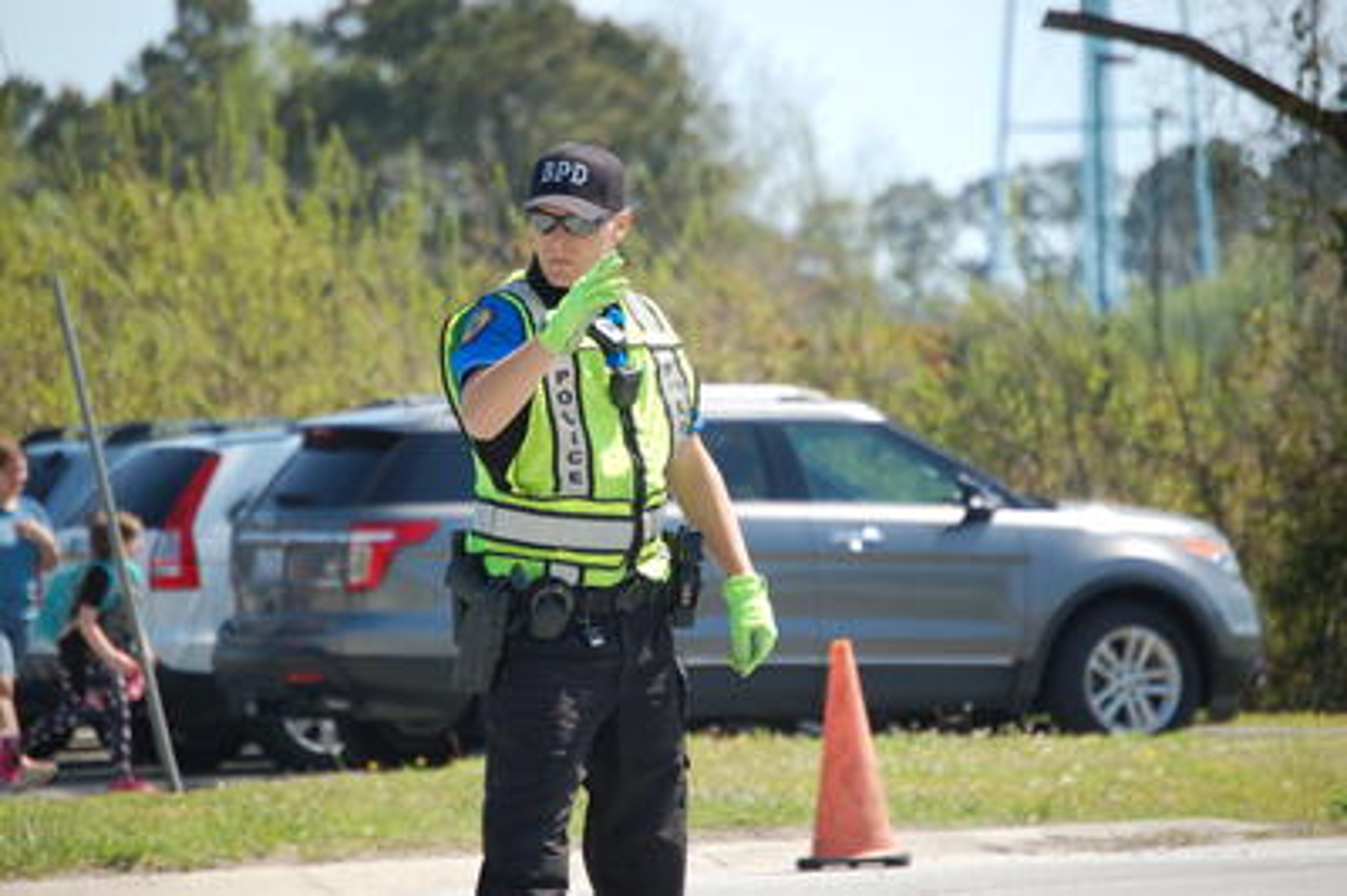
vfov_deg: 4.9
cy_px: 448
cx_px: 674
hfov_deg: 7.4
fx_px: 10374
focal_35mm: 278
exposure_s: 1/800
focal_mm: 185
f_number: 5.6
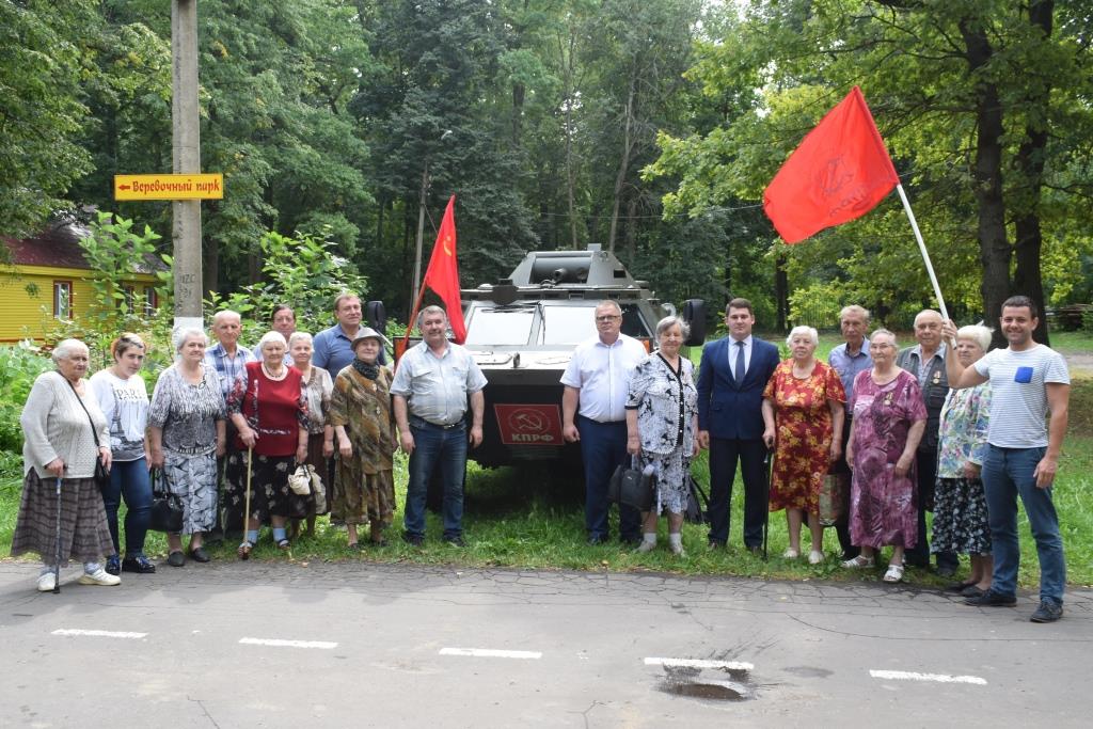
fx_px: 820
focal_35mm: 27
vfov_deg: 47.9
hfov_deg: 67.4
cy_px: 364
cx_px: 546
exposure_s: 1/200
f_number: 7.1
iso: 400
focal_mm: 18
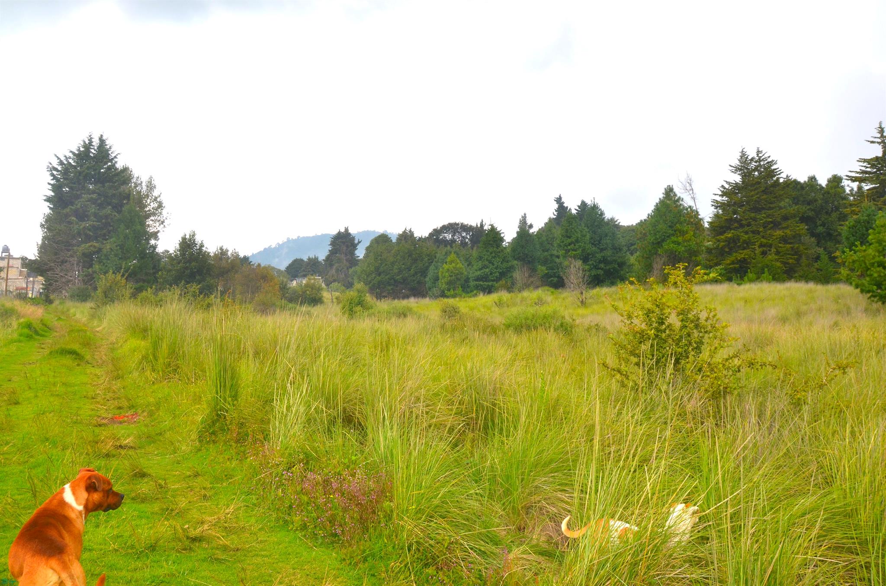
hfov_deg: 67.5
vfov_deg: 47.7
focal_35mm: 27
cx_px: 443
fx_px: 663
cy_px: 293
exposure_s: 1/250
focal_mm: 18
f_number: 9
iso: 200
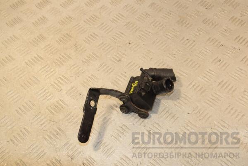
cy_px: 83
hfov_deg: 43.6
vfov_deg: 29.9
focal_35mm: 45
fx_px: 310
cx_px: 124
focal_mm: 30
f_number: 8
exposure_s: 1/200
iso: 800
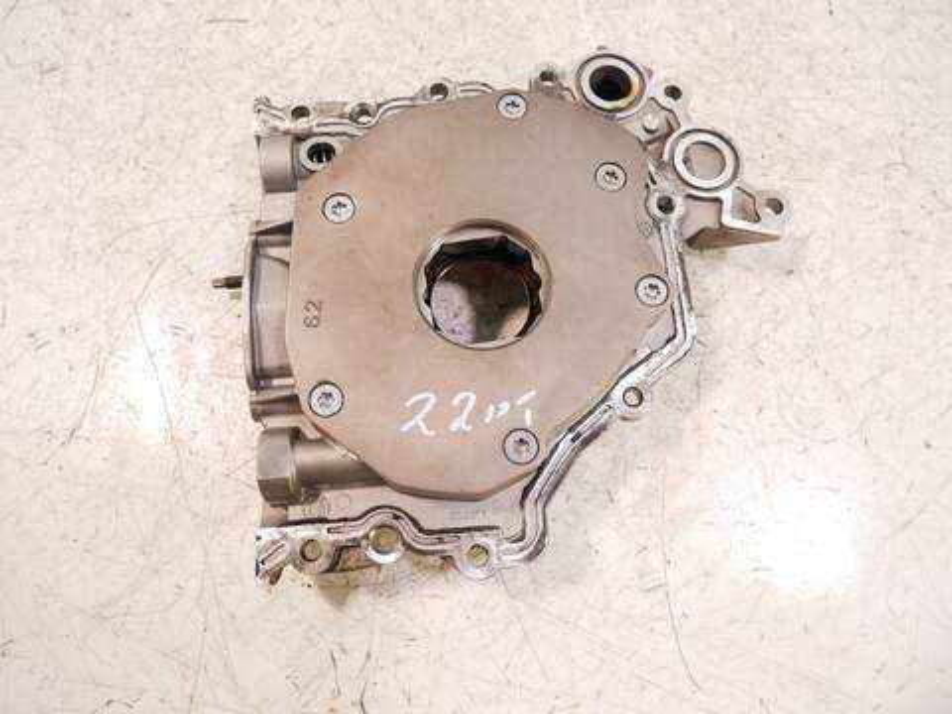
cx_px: 476
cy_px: 357
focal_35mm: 24
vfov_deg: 56.8
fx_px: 660
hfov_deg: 71.6
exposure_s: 1/60
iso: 1000
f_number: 3.5
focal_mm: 12
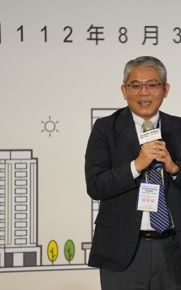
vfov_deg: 6.8
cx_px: 154
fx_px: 2423
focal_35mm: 307
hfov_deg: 4.3
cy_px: 145
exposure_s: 1/200
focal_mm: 200
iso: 1250
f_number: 2.8
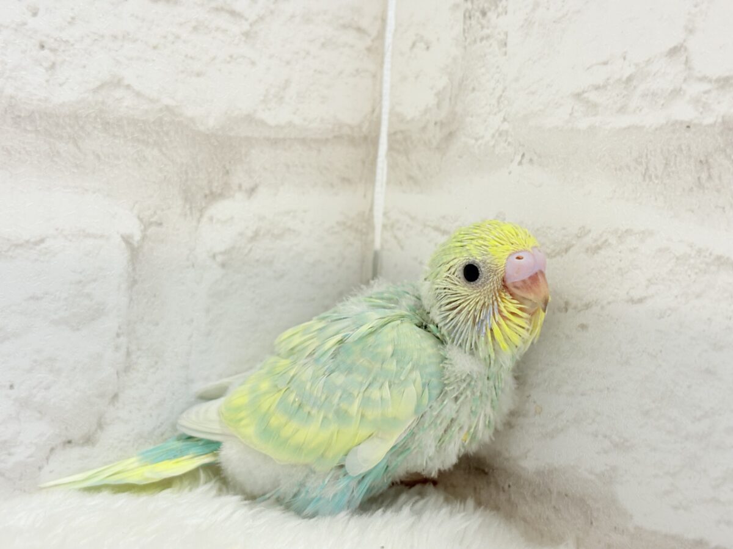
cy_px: 274
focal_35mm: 52
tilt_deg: -5.7
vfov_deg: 28.0
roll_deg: -3.2
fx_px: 1101
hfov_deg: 36.8
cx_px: 366
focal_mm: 5.96
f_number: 1.6
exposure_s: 1/100
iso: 80
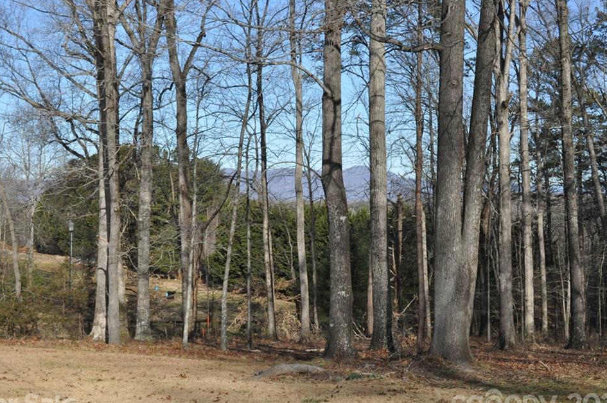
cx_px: 302
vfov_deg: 25.9
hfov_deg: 38.2
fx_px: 875
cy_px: 215
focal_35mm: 52
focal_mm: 32
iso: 1250
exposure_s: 1/400
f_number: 10
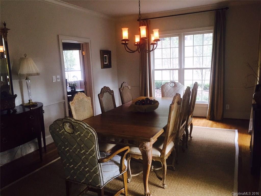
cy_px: 98
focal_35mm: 29
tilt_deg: -9.6
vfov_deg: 48.2
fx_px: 219
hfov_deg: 61.7
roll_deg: +1.4
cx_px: 130
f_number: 2.2
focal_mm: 4.15
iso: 250
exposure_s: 1/30
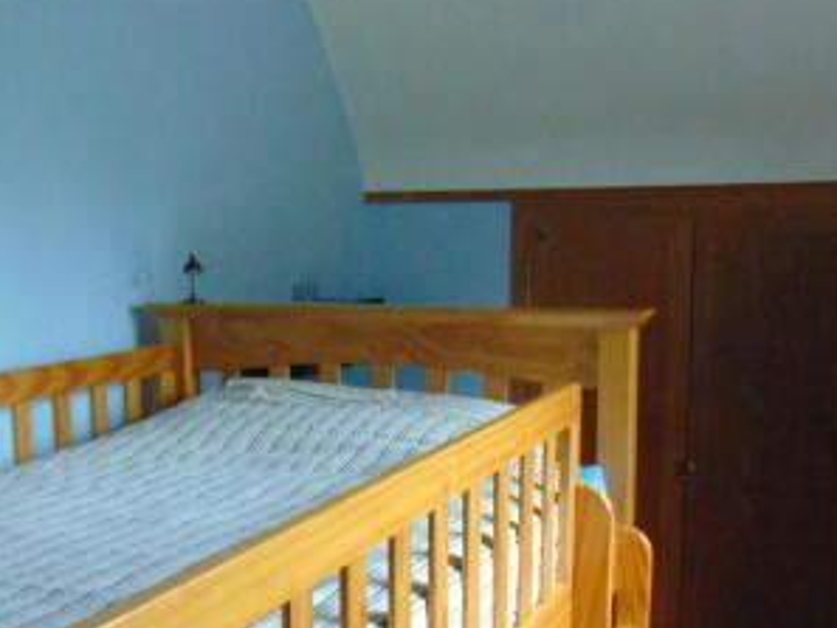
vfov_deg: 29.5
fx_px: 1185
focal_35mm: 49
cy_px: 415
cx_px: 323
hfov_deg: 38.7
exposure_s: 1/20
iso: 400
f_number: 3
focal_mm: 4.5
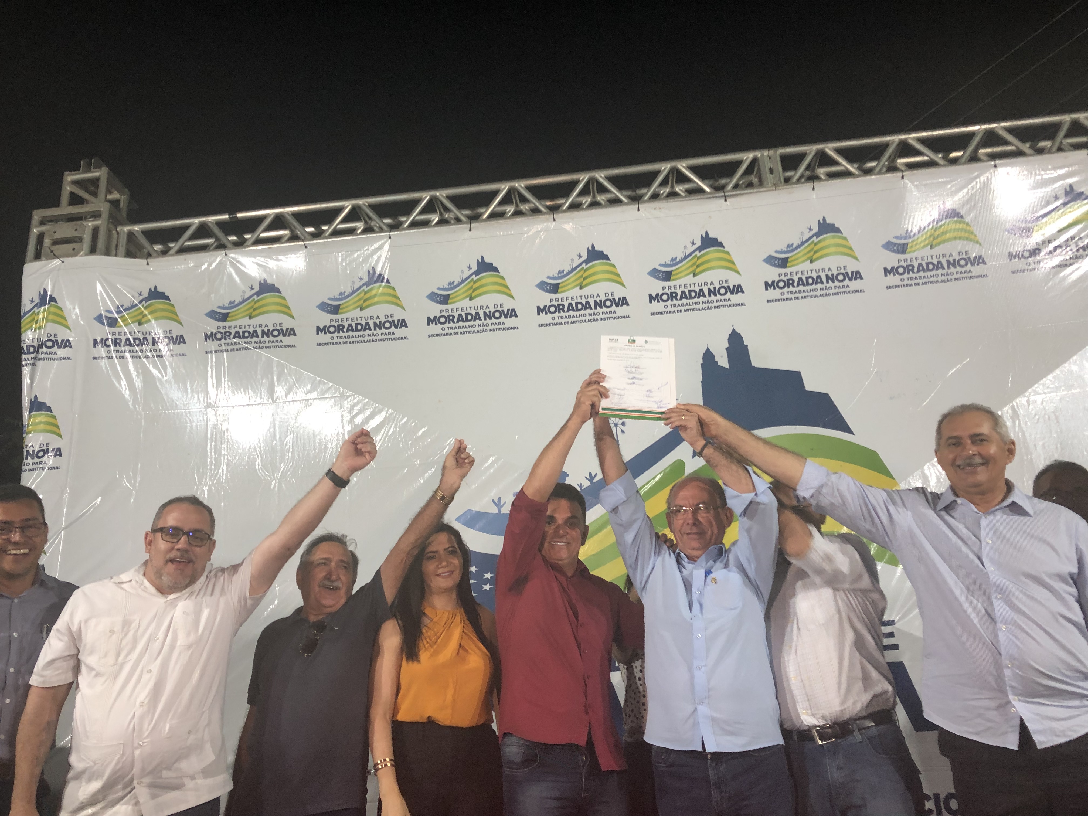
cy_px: 408
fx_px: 880
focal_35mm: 28
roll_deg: +3.4
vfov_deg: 49.7
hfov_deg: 63.4
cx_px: 544
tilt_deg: +21.3
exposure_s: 1/24
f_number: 1.8
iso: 40
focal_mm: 3.99
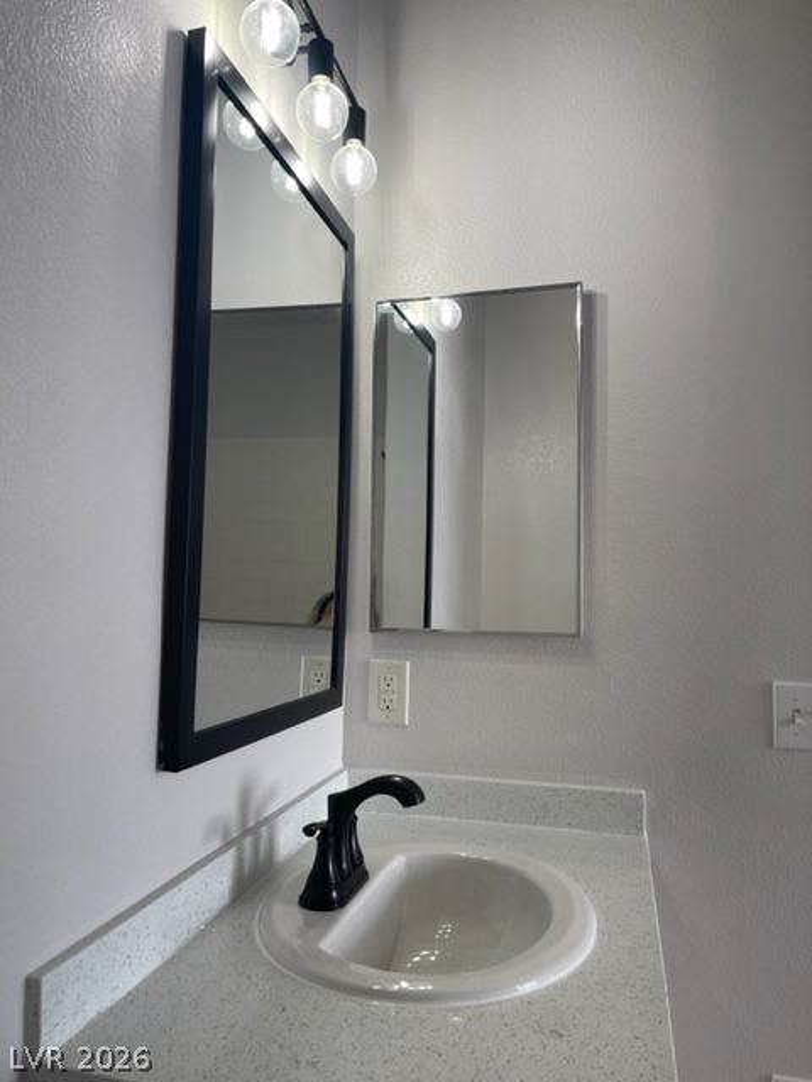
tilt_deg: +3.0
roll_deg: -1.6
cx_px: 406
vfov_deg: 67.3
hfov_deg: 53.1
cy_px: 541
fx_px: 813
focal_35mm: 26
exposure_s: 1/120
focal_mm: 5.1
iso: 64
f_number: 1.6
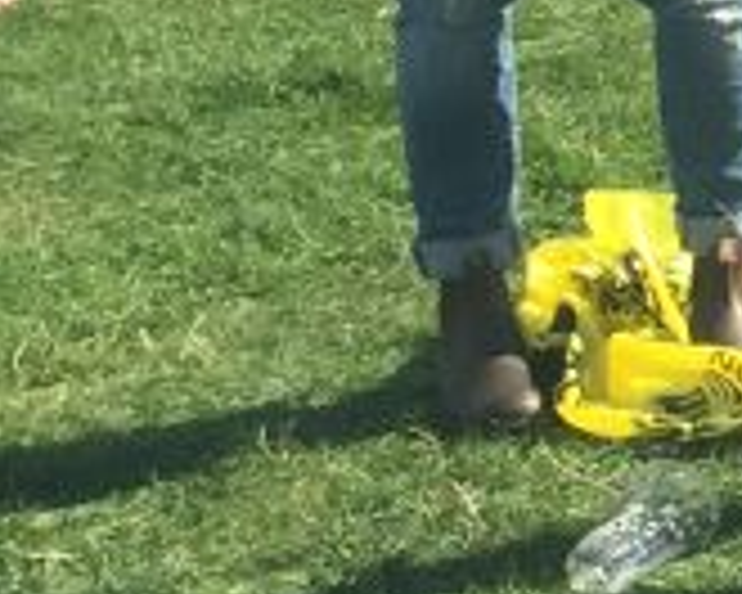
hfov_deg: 8.5
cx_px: 2239
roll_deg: -0.2
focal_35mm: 189
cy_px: -38
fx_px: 4151
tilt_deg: -12.5
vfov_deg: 8.1
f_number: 2.2
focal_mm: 4.15
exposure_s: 1/1068
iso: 32
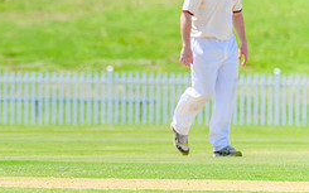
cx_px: -98
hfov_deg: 2.0
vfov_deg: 1.3
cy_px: 74
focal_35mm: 1029
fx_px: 8663
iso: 400
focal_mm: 380
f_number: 6.3
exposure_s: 1/800
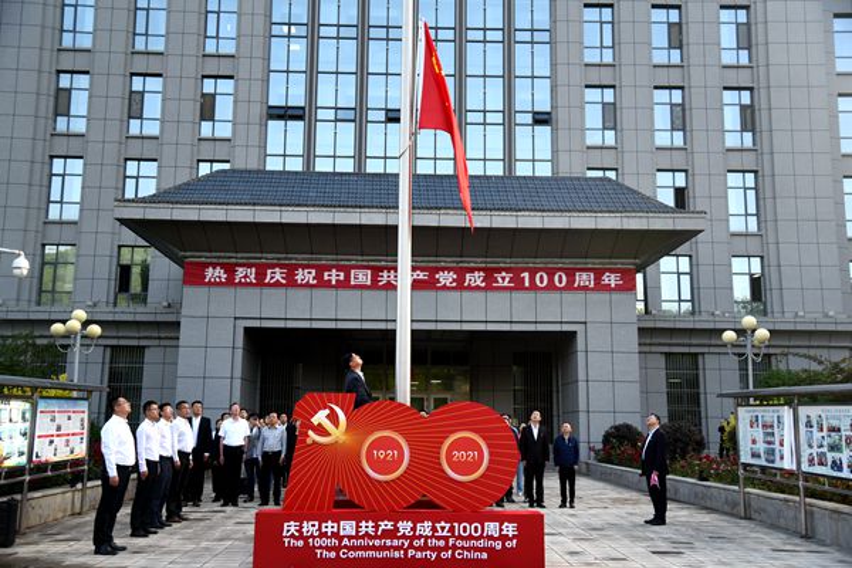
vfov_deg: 37.9
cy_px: 284
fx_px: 828
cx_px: 426
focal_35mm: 35
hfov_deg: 54.4
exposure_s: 1/1250
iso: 1000
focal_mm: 35
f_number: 4
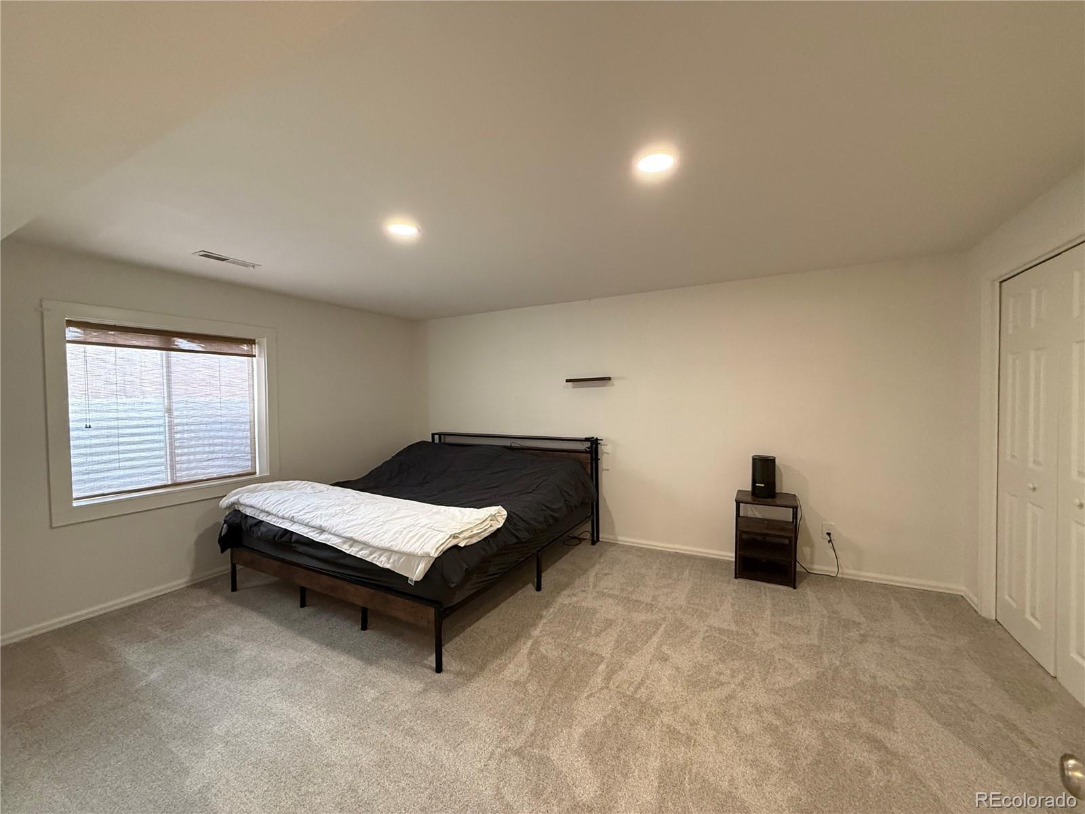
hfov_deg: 102.1
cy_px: 407
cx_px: 542
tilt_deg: -0.7
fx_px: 439
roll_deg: +0.8
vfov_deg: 85.7
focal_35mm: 14
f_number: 2.2
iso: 500
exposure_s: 1/60
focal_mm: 2.22
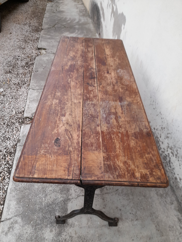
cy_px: 121
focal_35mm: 25
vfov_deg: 69.4
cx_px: 91
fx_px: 175
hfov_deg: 54.9
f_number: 2
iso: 40
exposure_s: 1/50
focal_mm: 4.6
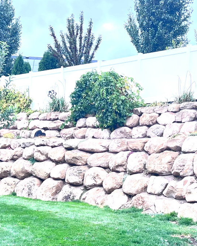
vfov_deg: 24.7
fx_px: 561
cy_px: 159
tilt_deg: -0.8
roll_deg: -1.8
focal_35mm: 77
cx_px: 101
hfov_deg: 19.9
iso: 40
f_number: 1.5
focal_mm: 5.7
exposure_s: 1/276
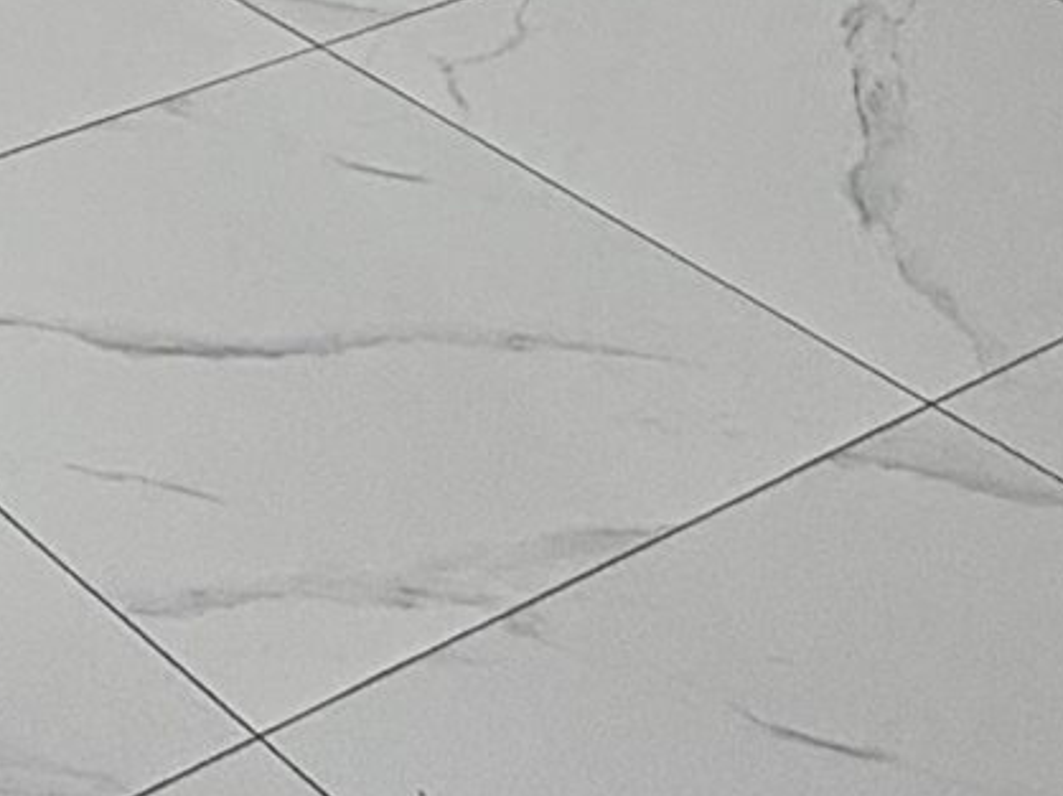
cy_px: -1498
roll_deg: +0.3
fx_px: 3161
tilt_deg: +1.0
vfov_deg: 10.6
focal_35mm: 103
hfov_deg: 18.0
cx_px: -244
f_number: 2.2
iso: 160
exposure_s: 1/120
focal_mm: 2.22
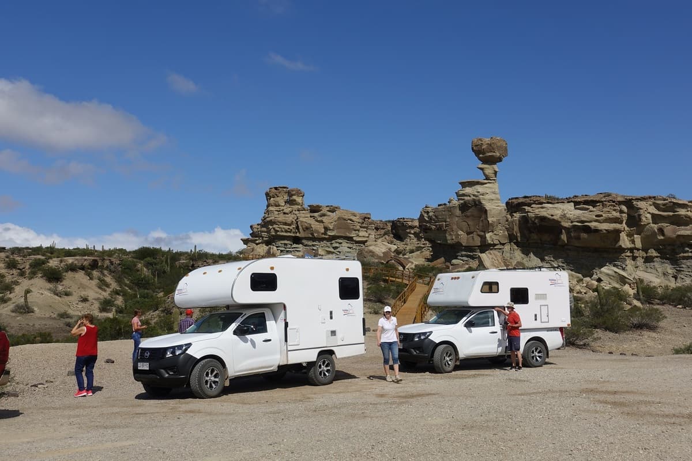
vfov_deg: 37.9
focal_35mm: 35
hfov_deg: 54.4
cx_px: 346
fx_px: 673
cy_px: 230
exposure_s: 1/160
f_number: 5.6
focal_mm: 12.99
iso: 125
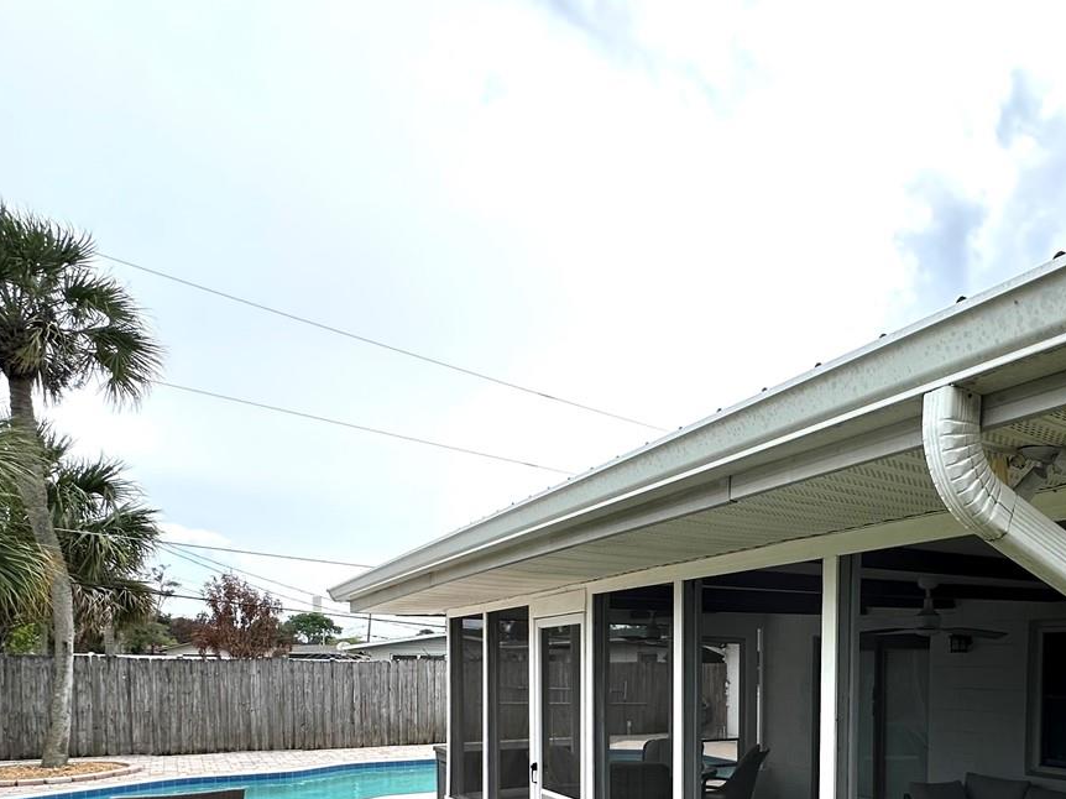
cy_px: 712
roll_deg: -0.7
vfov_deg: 47.8
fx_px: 800
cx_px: 825
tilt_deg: -2.6
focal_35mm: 26
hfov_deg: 62.6
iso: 40
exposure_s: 1/686
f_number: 2.2
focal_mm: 2.22
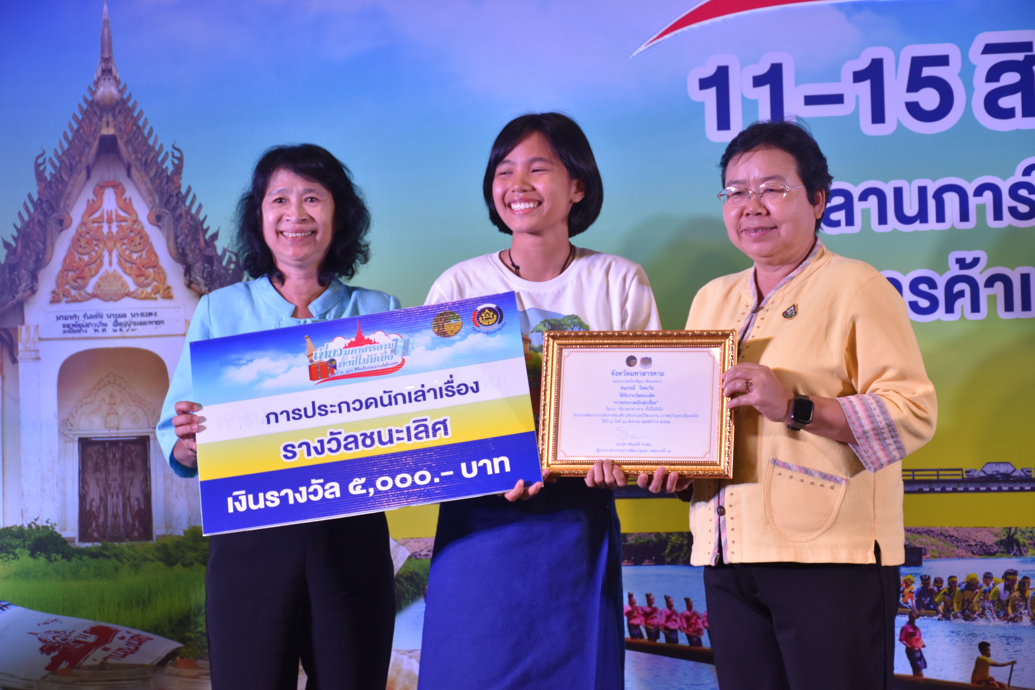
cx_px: 518
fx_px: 2674
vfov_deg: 14.7
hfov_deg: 21.9
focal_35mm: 93
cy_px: 345
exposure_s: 1/100
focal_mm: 62
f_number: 5
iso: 400
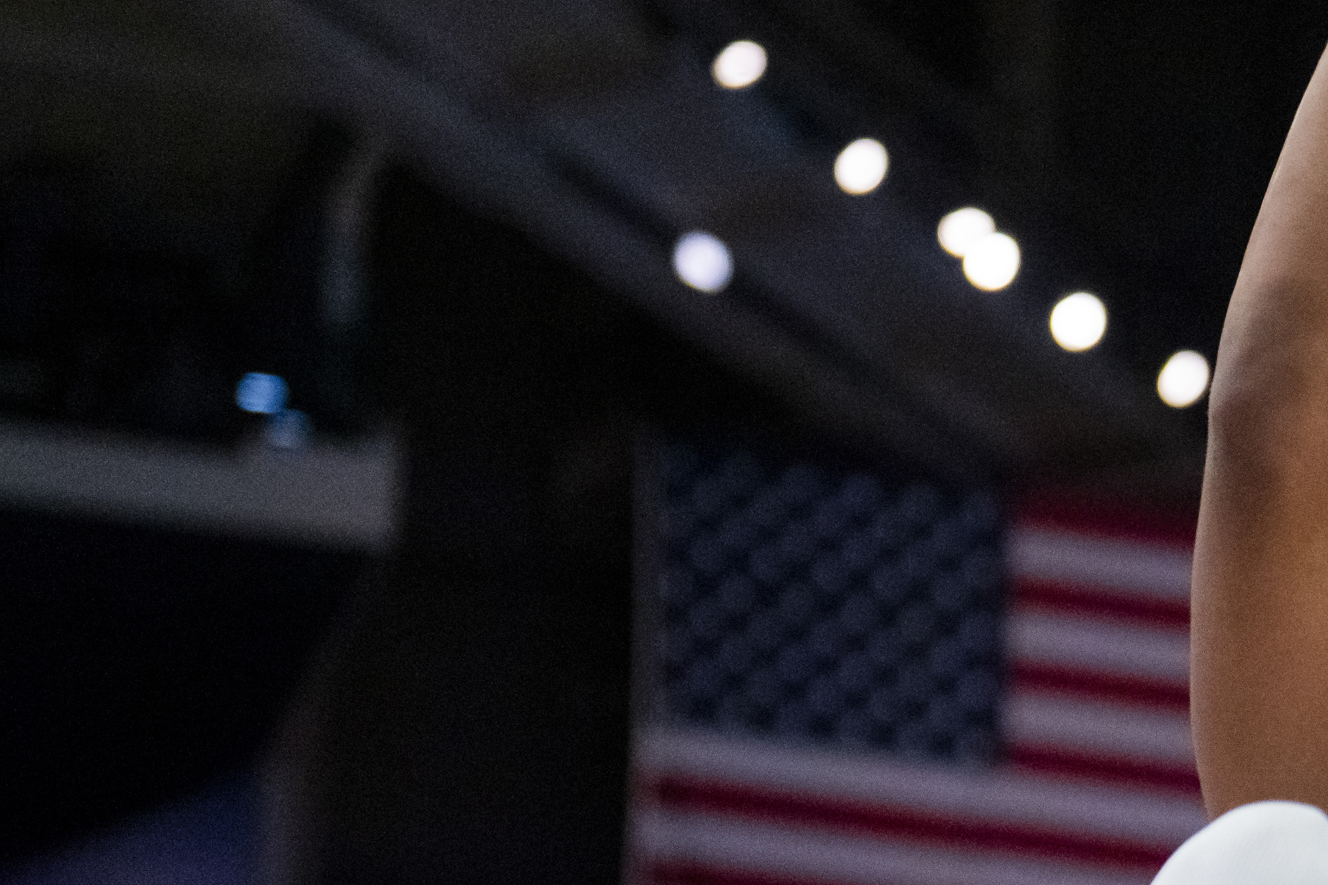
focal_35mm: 219
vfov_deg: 6.3
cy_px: 936
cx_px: 1862
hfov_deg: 9.2
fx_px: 8079
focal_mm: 70
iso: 5000
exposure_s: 1/1600
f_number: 2.8
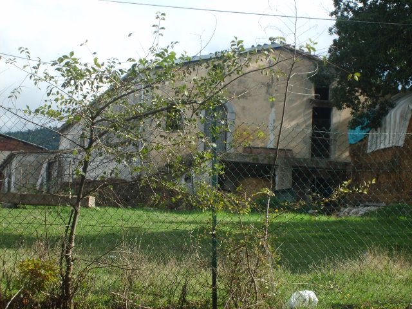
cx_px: 206
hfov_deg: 18.7
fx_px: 1250
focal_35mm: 105
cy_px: 154
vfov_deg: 14.1
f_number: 4.9
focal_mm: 17.4
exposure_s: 1/250
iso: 50
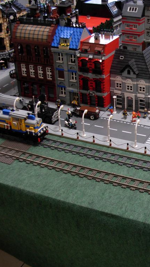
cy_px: 133
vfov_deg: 37.2
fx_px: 396
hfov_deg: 20.7
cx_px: 151
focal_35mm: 56
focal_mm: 6.3
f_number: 2.9
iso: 79
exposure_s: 1/5.6
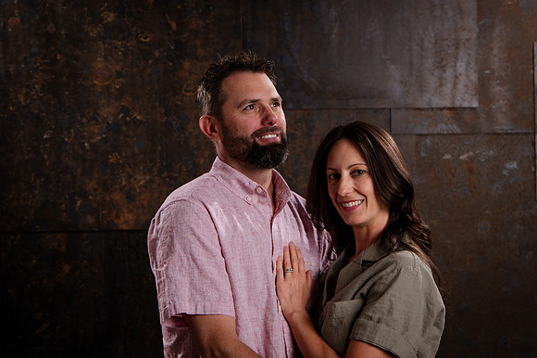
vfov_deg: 18.9
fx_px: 1071
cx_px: 320
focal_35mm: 72
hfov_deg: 28.1
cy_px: 136
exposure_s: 1/160
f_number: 8
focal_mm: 58
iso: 1000
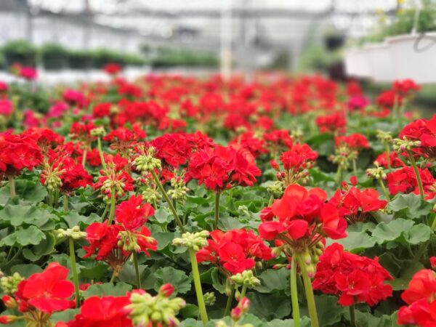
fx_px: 655
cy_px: 164
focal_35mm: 52
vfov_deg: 28.0
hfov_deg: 36.8
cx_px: 218
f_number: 2.4
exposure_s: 1/120
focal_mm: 6
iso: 50
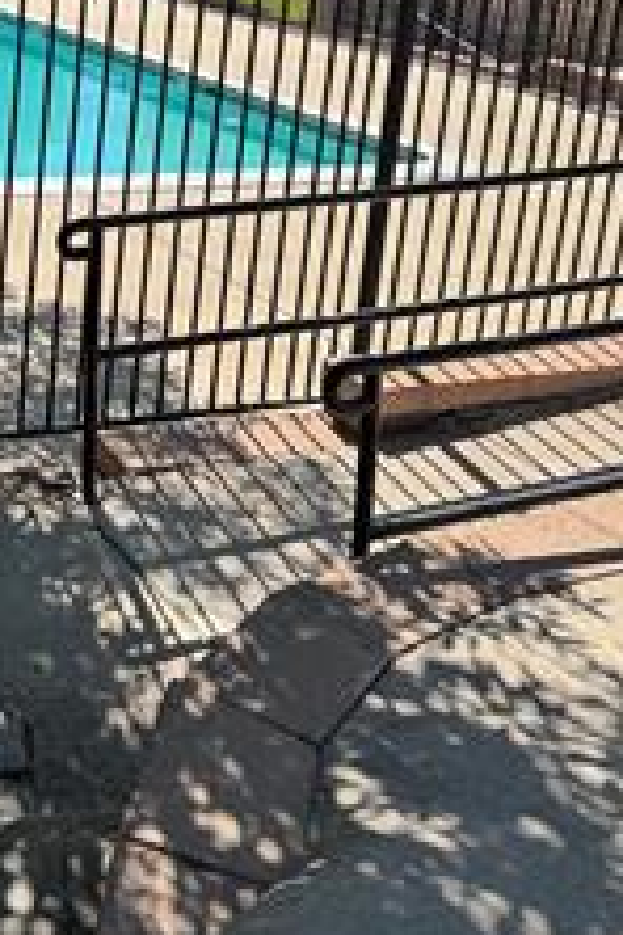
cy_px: 139
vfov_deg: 35.2
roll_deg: -3.3
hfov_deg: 23.3
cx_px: -84
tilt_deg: -13.3
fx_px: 1402
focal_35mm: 54
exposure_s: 1/2041
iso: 80
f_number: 1.78
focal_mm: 6.76
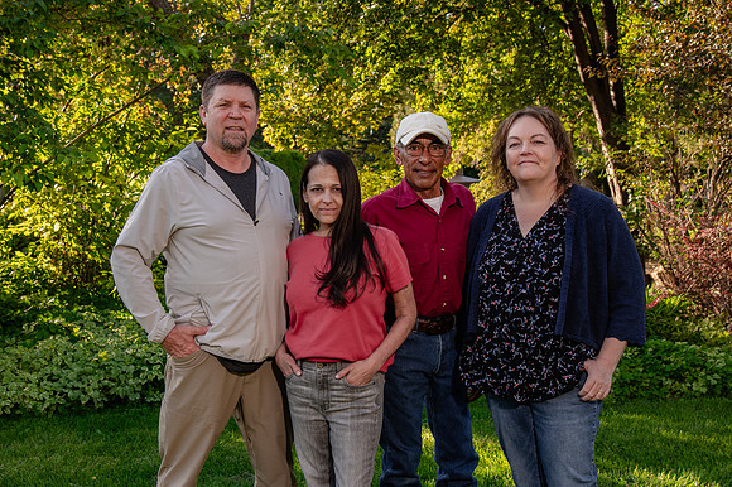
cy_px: 274
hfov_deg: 36.1
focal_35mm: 55
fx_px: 1124
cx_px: 366
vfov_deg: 24.4
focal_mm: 48
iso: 500
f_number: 8
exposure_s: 1/250
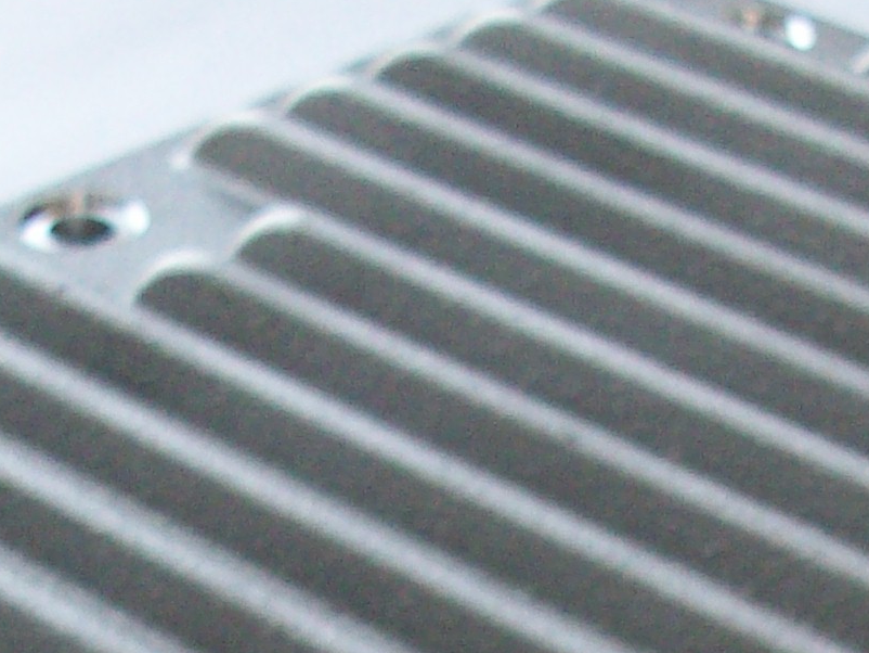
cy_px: 1232
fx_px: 3491
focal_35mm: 139
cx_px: 716
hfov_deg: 14.1
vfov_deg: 10.0
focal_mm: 5.7
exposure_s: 1/81.9
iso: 160
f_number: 2.8
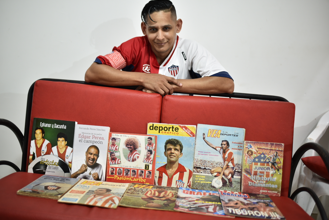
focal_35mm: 36
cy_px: 107
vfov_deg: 36.9
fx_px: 329
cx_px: 160
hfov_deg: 53.1
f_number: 1.8
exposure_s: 1/25
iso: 1000
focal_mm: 35
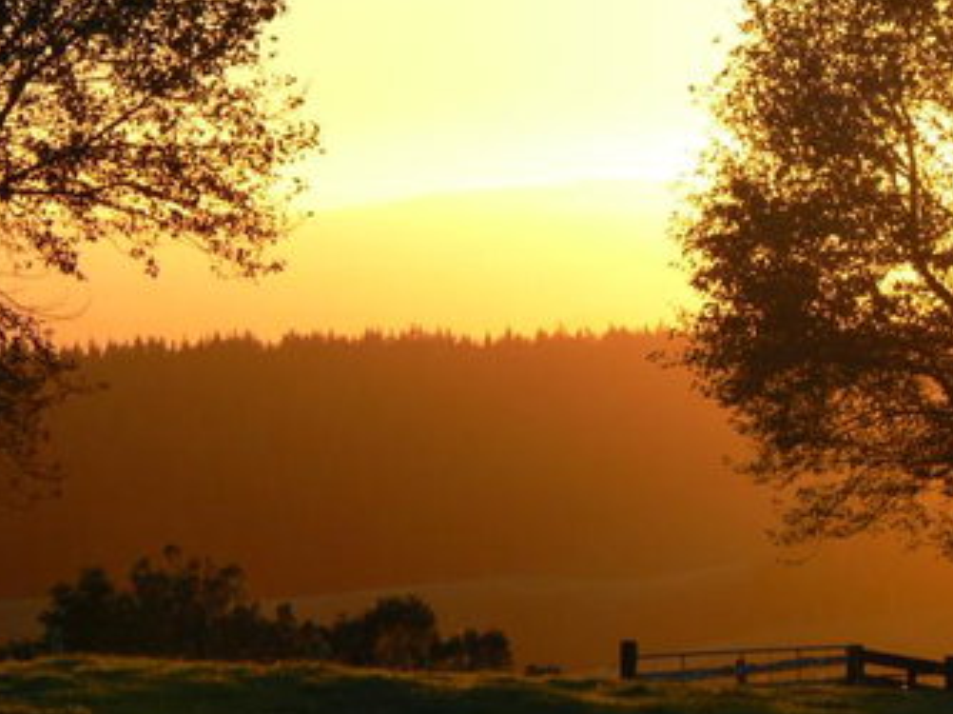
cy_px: 397
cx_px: 639
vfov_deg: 4.7
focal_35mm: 315
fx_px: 8666
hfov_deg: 6.3
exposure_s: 1/100
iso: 80
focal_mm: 36.5
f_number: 5
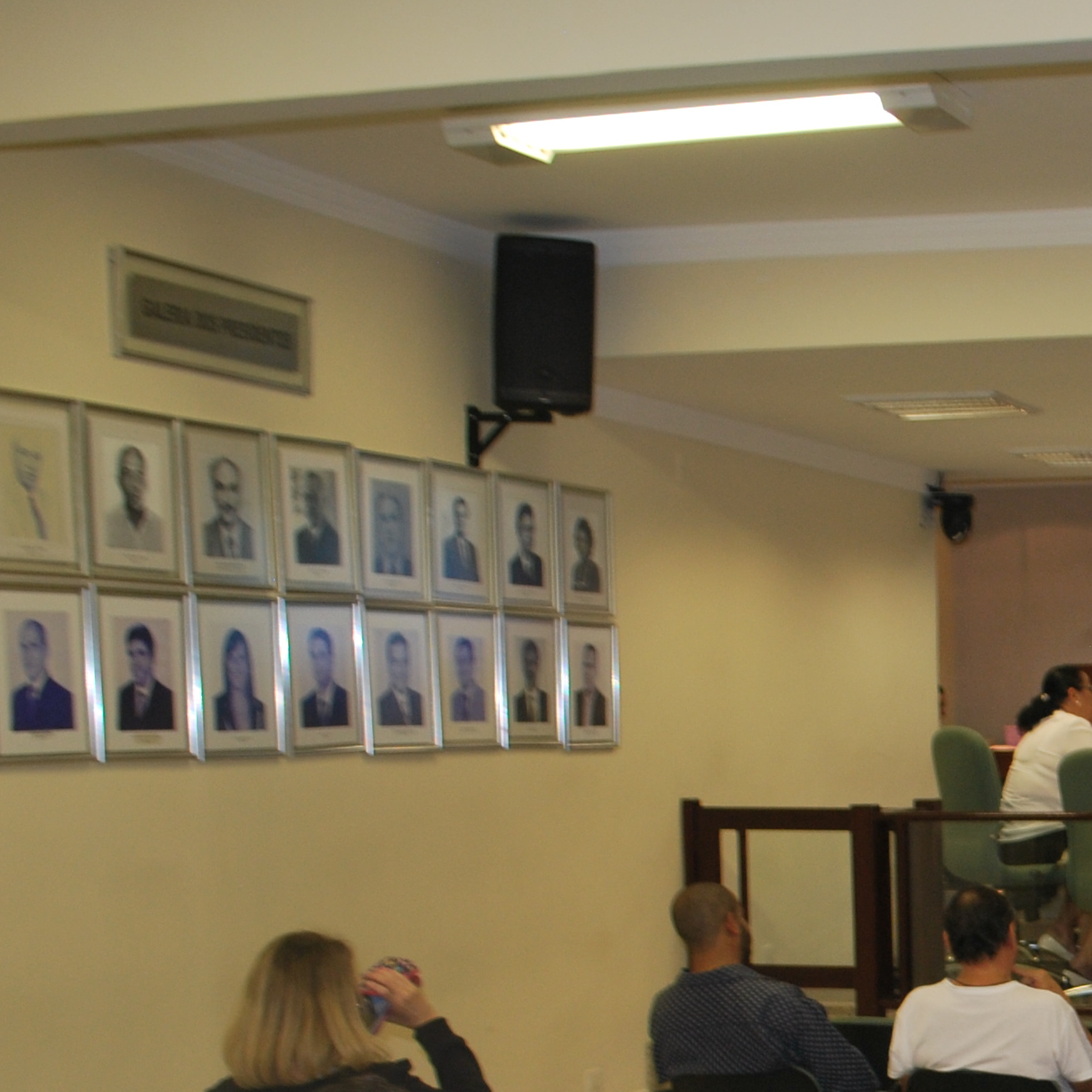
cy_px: 1068
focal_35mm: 68
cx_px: 1315
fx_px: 2427
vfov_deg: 24.3
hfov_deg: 23.2
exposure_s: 1/60
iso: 200
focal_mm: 18
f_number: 3.5
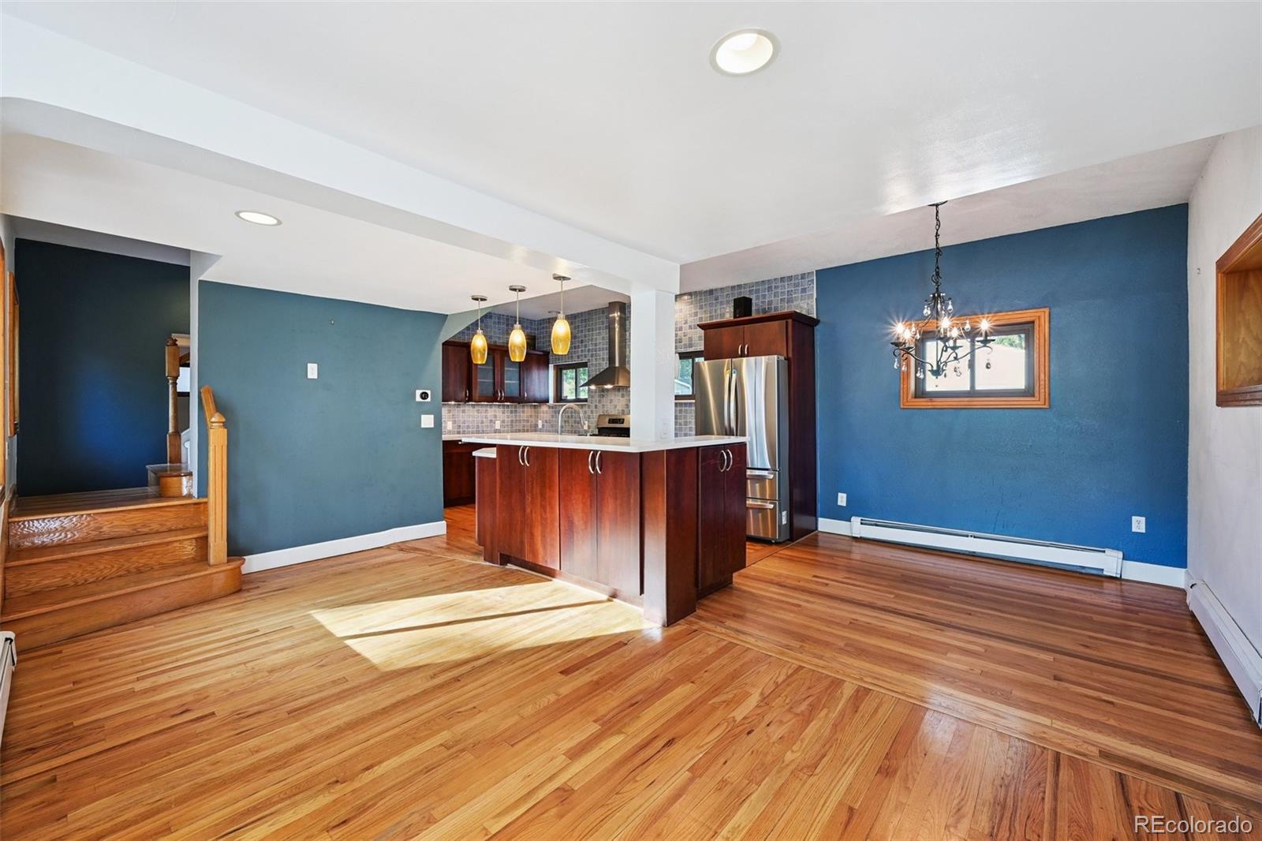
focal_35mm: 14
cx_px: 631
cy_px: 420
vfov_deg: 81.2
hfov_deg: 104.3
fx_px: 491
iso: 400
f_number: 10
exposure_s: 1/6
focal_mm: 14
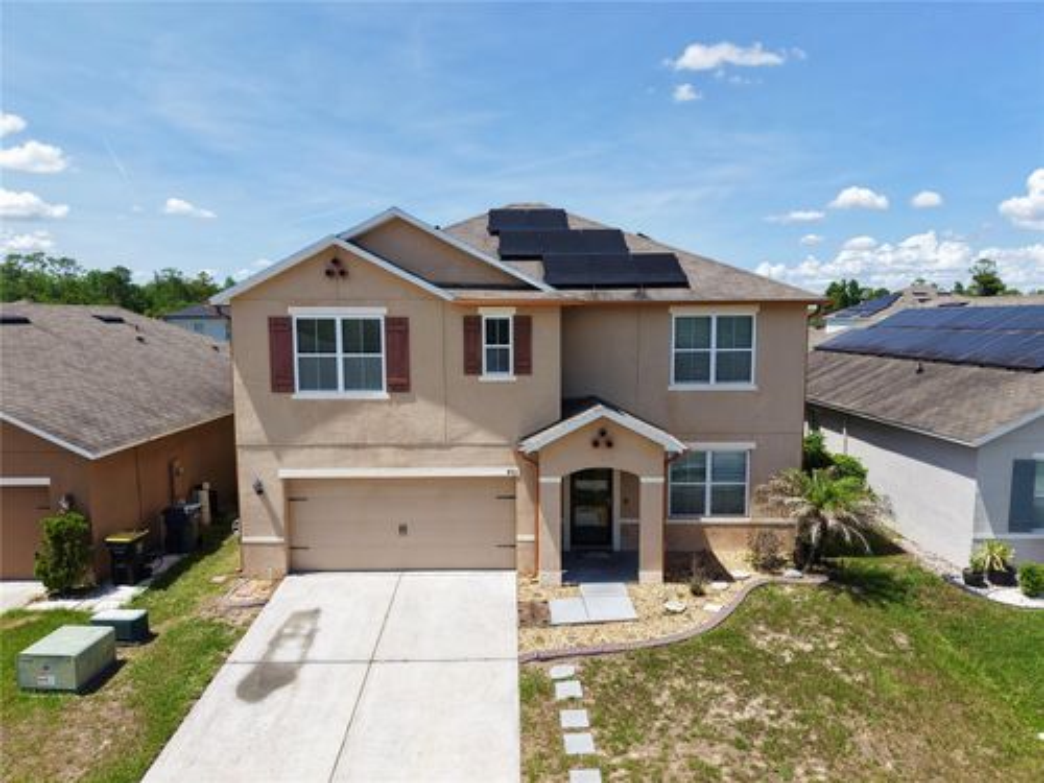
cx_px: 522
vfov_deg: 56.8
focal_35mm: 24
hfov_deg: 71.6
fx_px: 724
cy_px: 392
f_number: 1.8
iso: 120
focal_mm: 8.67
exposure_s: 1/3200
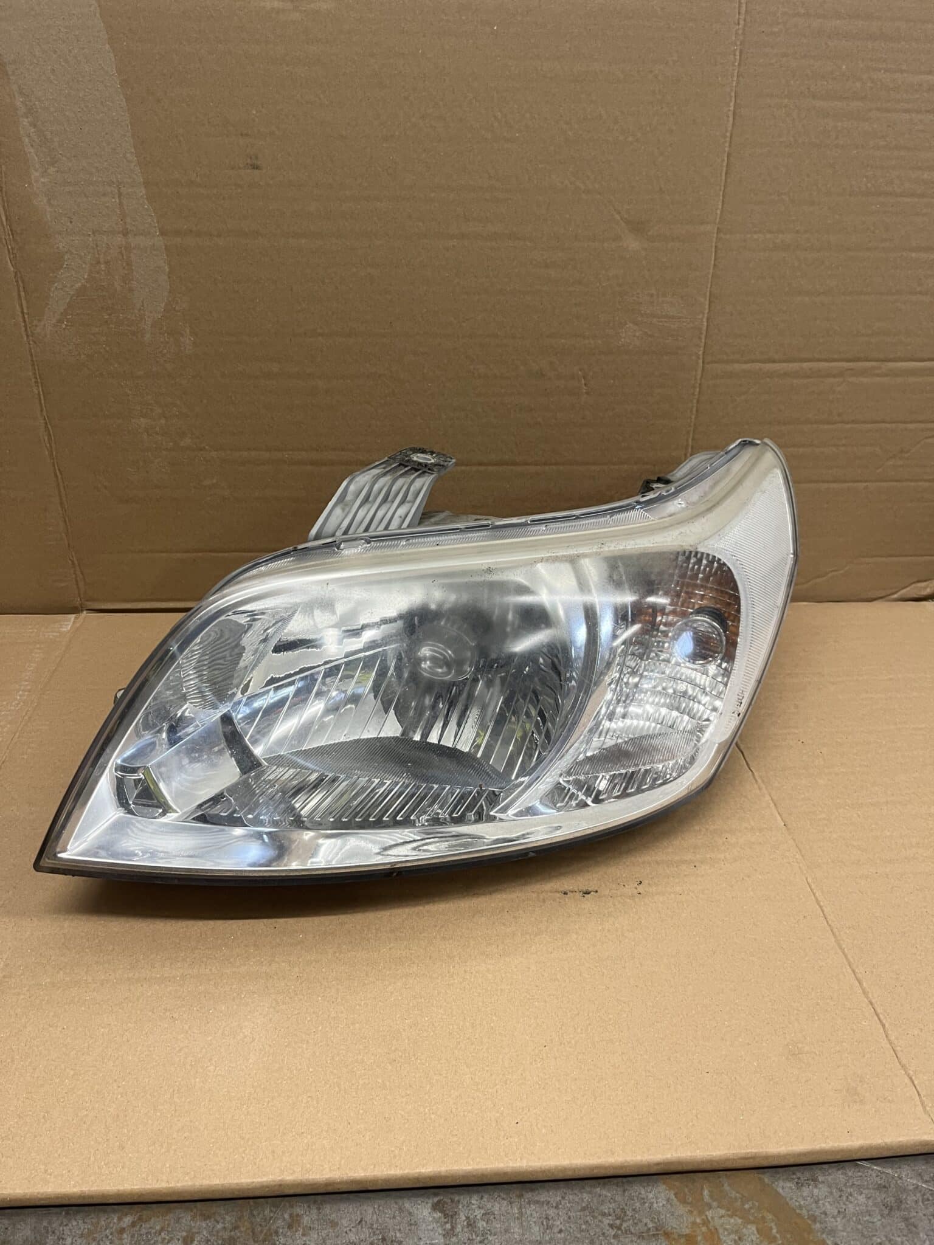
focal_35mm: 26
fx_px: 935
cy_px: 622
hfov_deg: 53.1
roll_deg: +0.5
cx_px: 467
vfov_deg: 67.3
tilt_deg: -28.7
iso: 80
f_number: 1.6
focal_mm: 5.1
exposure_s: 1/50
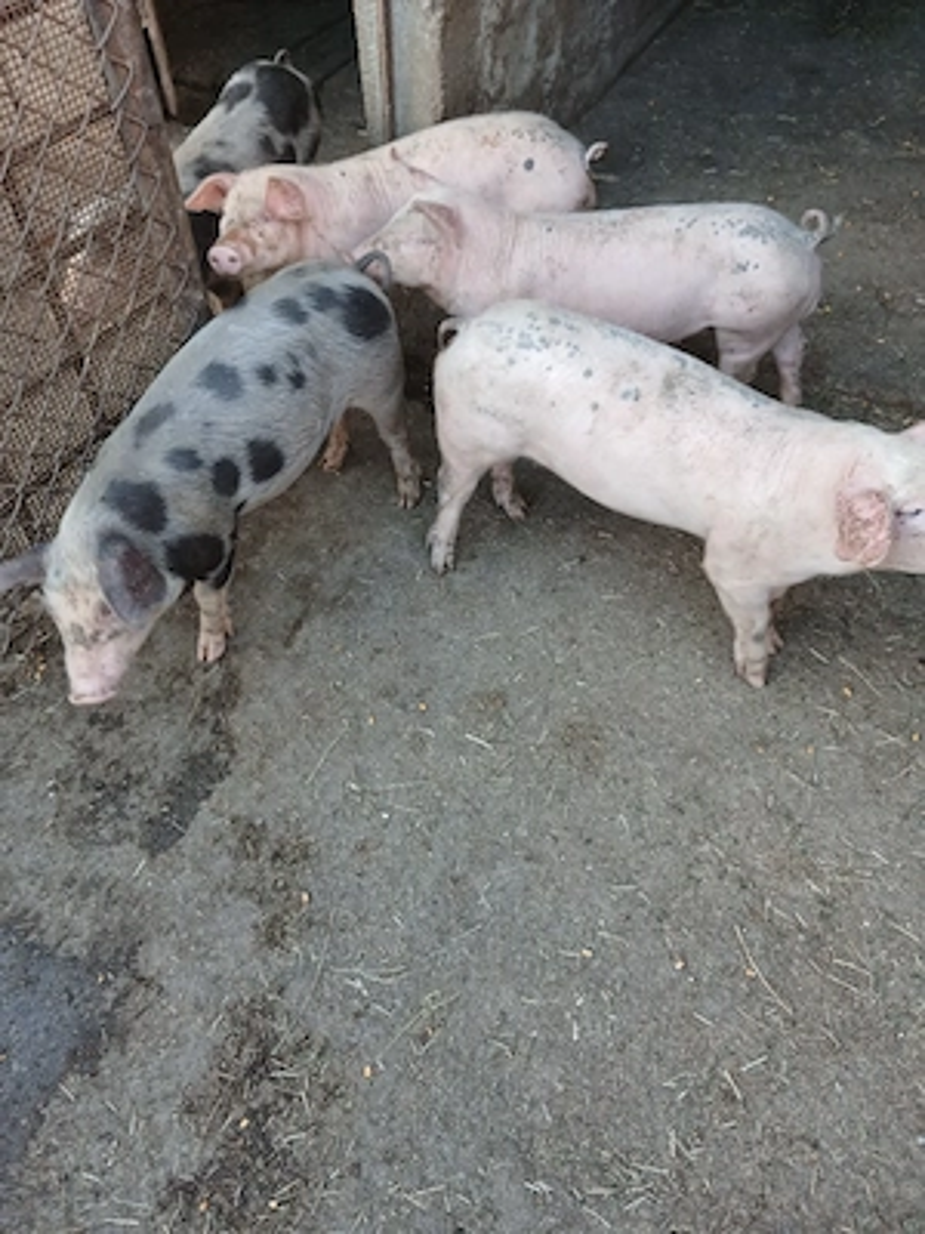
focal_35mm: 27
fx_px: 962
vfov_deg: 65.3
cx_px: 462
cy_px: 617
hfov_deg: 51.4
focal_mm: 3.98
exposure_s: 1/50.3
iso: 80
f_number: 1.8
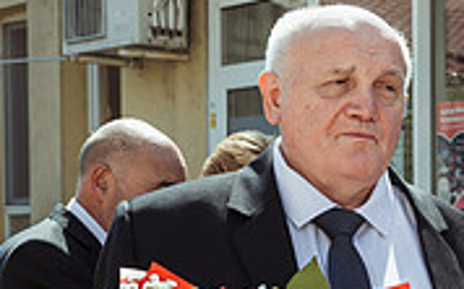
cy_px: 292
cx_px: 700
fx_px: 1529
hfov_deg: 15.8
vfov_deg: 10.7
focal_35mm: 121
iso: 50
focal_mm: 29.5
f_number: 5
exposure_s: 1/200
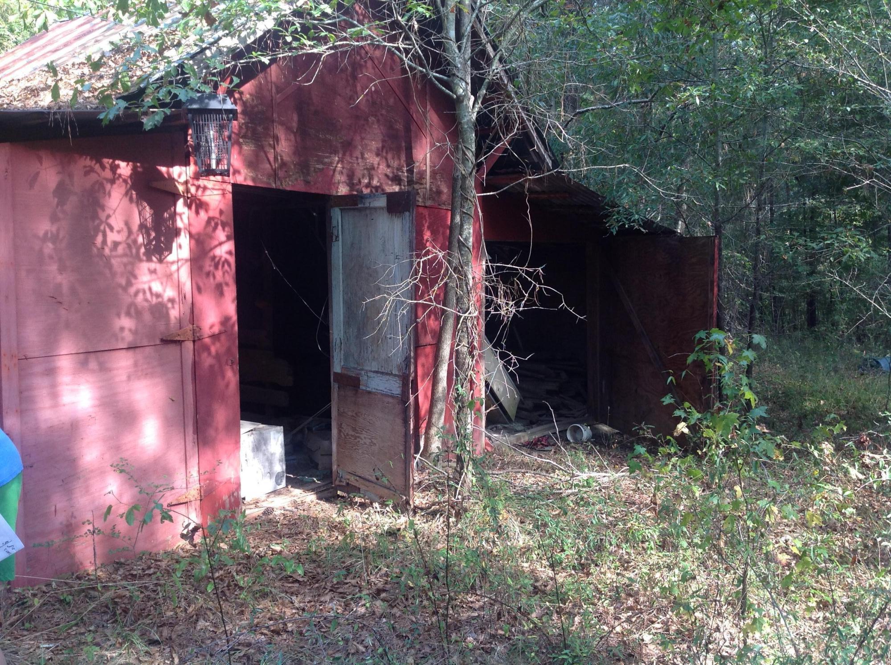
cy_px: 332
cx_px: 446
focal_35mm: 35
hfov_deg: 52.7
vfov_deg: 40.6
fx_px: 899
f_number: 2.4
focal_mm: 4.28
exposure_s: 1/120
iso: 80
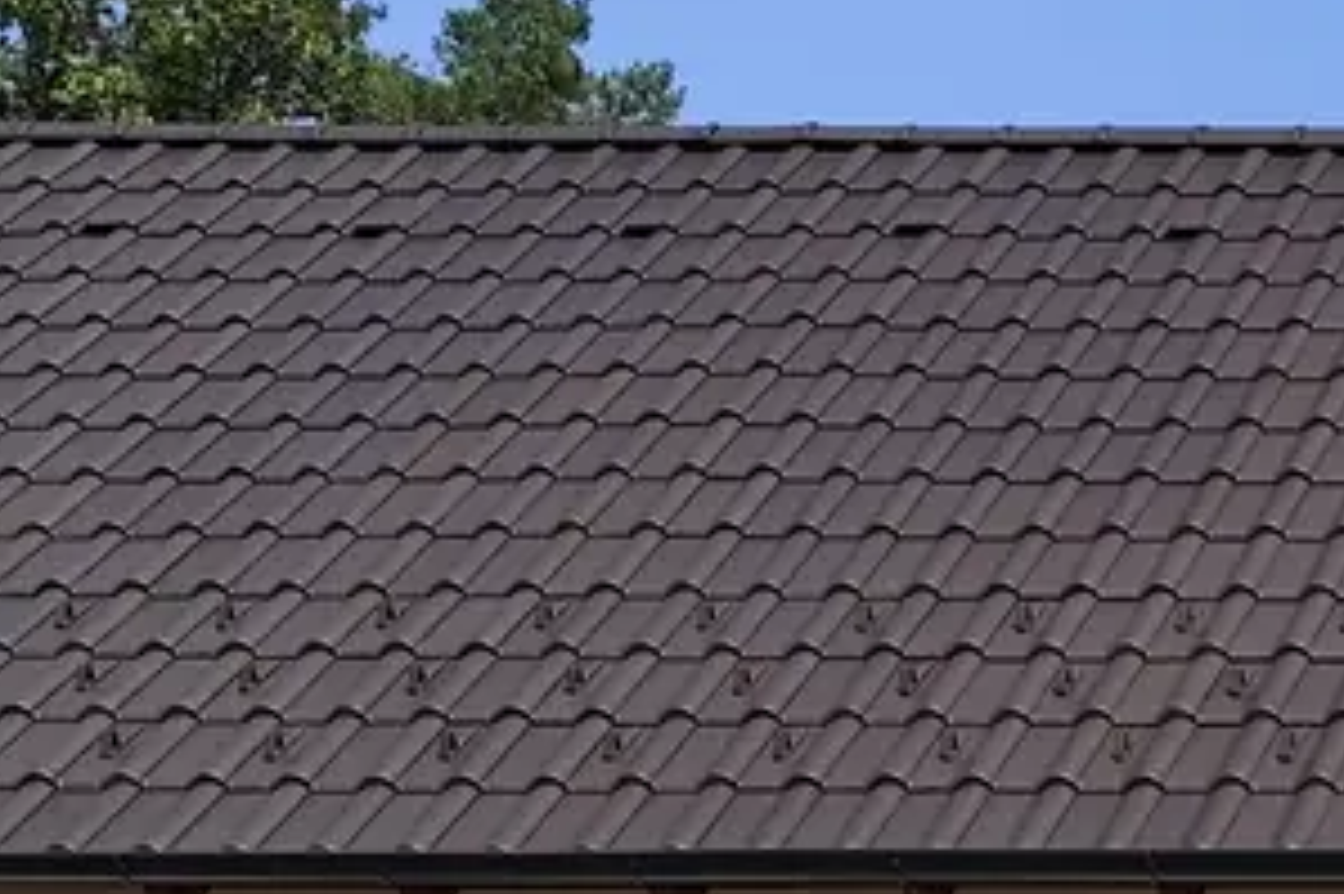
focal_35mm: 112
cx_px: 2373
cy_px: 890
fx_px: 4179
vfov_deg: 12.1
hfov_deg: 15.8
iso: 50
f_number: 1.65
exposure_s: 1/1156
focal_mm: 6.14
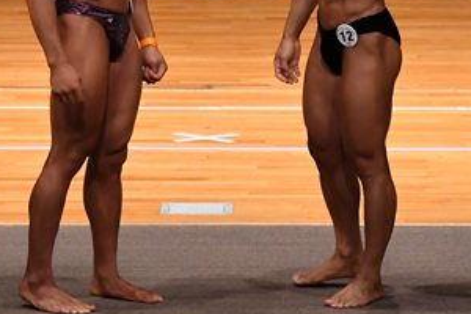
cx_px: 290
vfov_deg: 3.1
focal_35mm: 450
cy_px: 82
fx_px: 5887
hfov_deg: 4.6
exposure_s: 1/400
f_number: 5.6
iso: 4000
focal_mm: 116
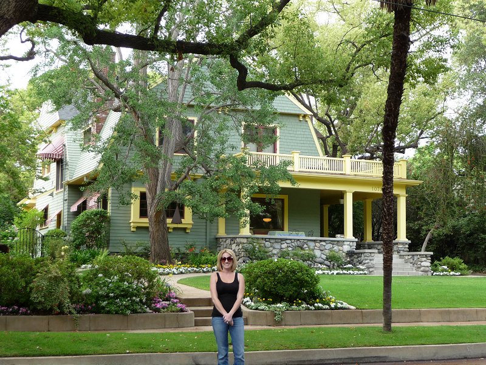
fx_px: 870
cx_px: 243
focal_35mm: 62
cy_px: 182
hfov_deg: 31.2
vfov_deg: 23.7
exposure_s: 1/60
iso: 100
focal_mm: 10.5
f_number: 4.5
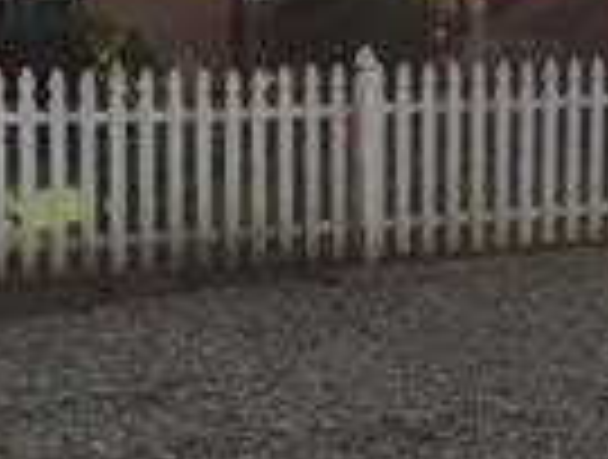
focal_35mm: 137
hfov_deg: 14.2
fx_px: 2413
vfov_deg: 10.9
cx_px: 27
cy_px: 292
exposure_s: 1/986
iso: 25
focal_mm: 4.15
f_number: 2.2
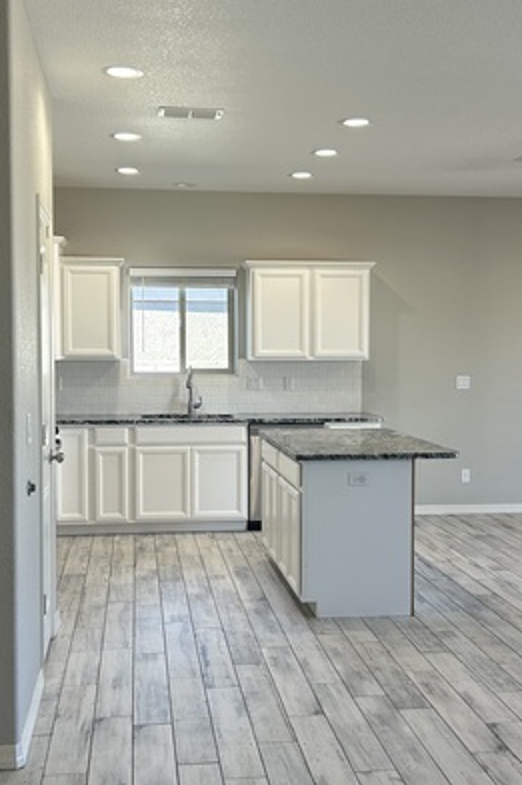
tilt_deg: -2.3
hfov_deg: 29.2
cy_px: 398
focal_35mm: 46
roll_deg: +1.9
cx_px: 278
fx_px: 1001
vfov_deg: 42.8
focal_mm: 5.7
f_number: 1.5
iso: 64
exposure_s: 1/135
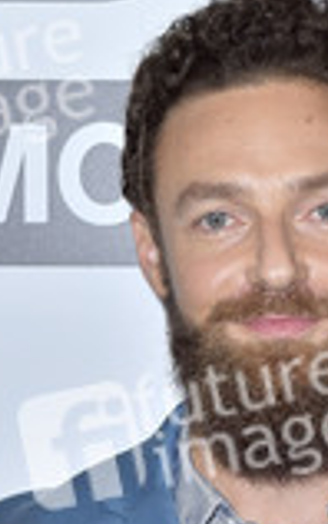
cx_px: 287
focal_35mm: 170
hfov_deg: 7.7
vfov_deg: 12.1
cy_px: 597
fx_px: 2427
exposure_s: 1/250
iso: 500
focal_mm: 66
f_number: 5.6
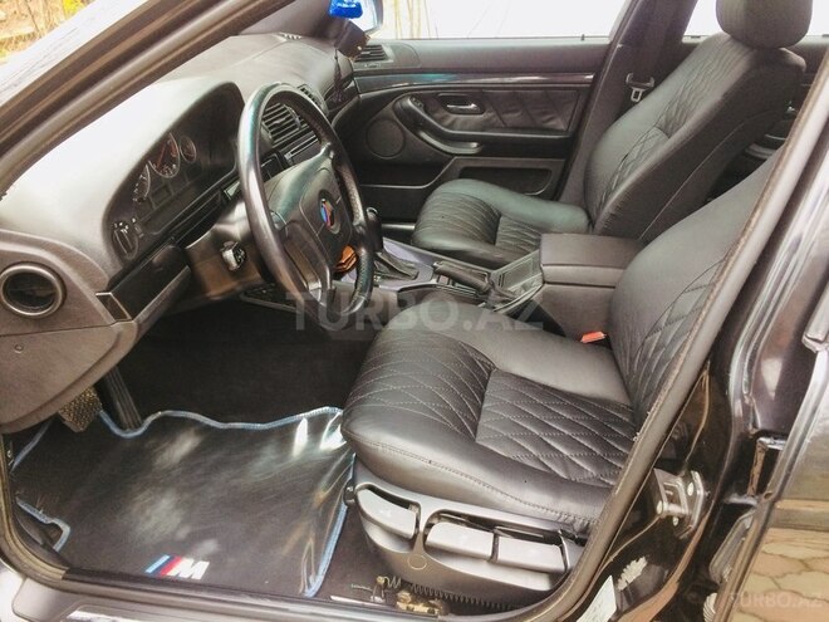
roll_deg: -0.1
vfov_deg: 48.2
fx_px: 695
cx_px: 414
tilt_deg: -33.5
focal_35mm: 29
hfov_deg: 61.7
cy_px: 311
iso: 50
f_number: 2.2
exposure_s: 1/33
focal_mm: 4.15
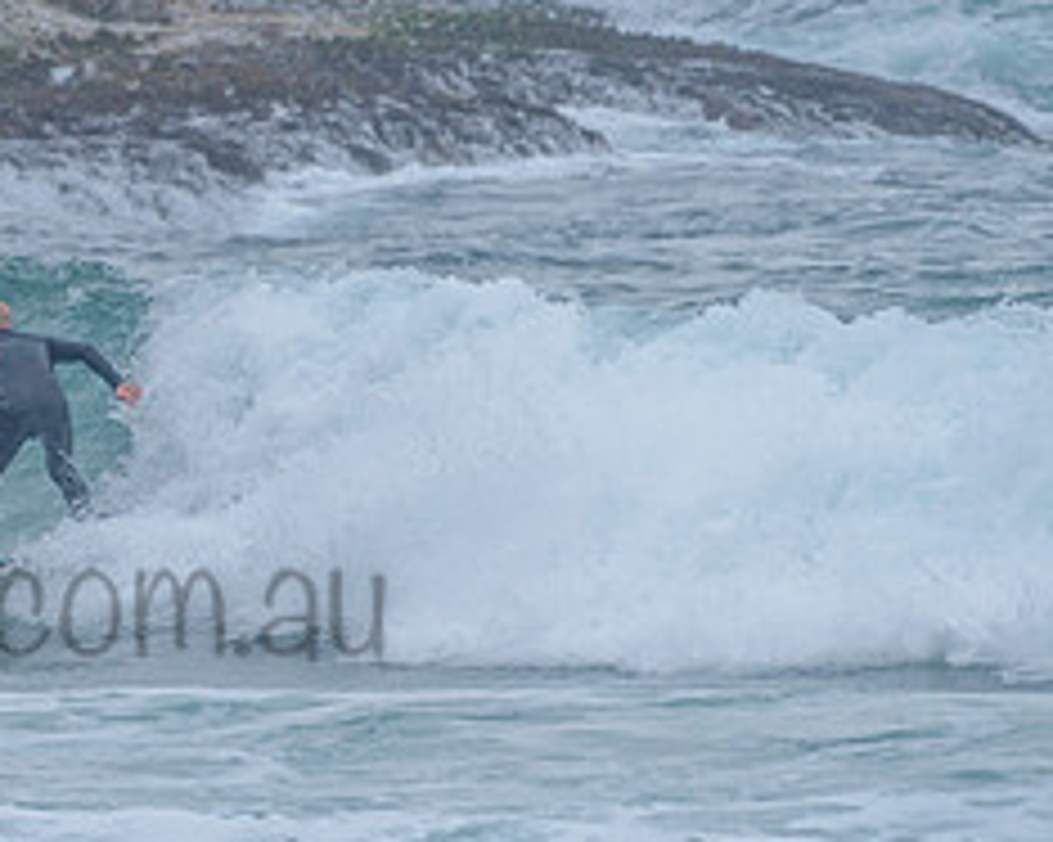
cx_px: -86
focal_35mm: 1427
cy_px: 357
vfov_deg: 1.1
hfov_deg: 1.4
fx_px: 44454
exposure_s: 1/1250
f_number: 5.6
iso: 500
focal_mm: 500
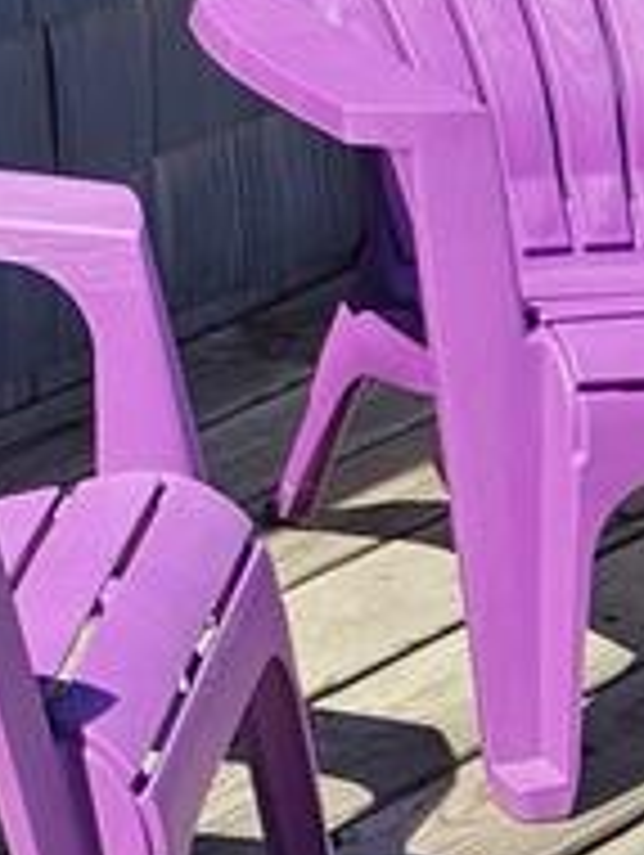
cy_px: -112
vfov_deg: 11.2
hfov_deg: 8.0
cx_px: -811
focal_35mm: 174
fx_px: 4307
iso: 25
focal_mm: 5.4
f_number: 1.8
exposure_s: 1/1173
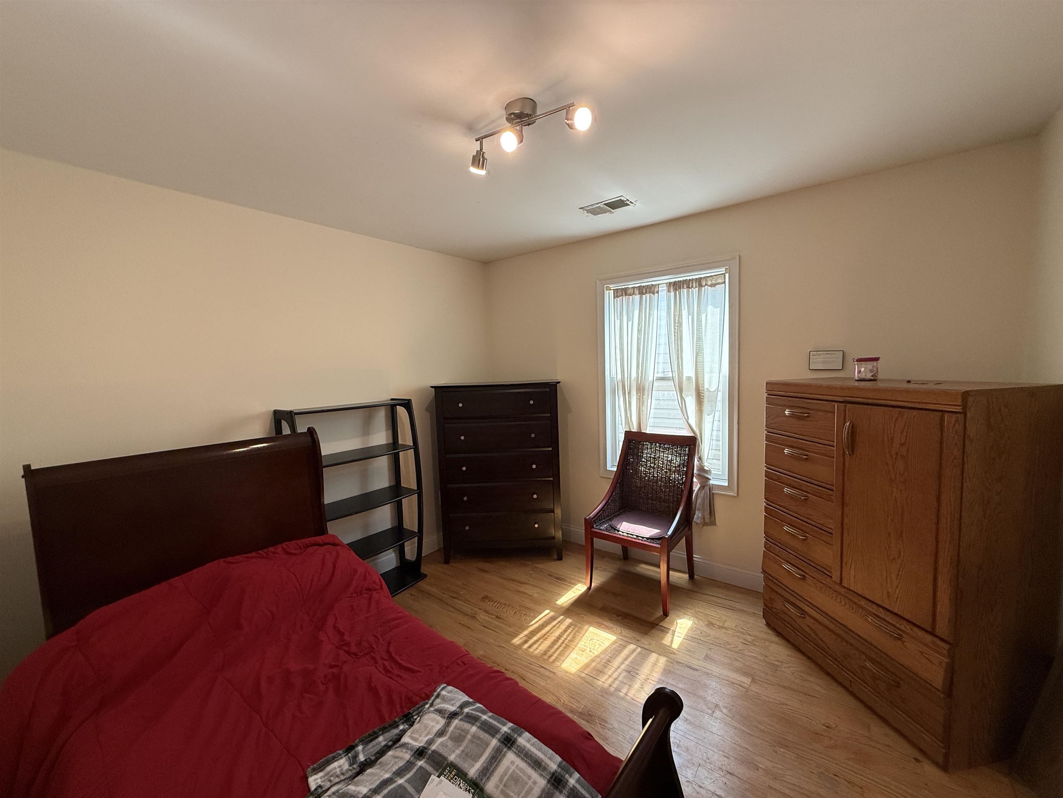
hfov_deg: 102.1
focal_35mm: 14
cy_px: 399
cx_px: 532
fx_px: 430
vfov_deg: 85.7
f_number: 2.2
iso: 125
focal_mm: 2.22
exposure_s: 1/99
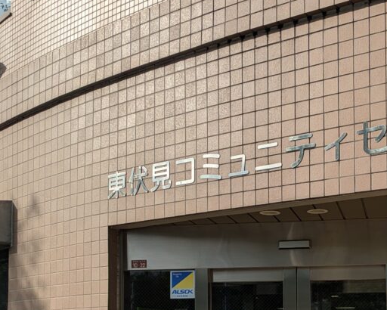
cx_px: 277
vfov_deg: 24.3
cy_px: 282
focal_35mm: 61
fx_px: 699
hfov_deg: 30.6
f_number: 1.89
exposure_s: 1/2632
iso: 45
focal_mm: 5.43
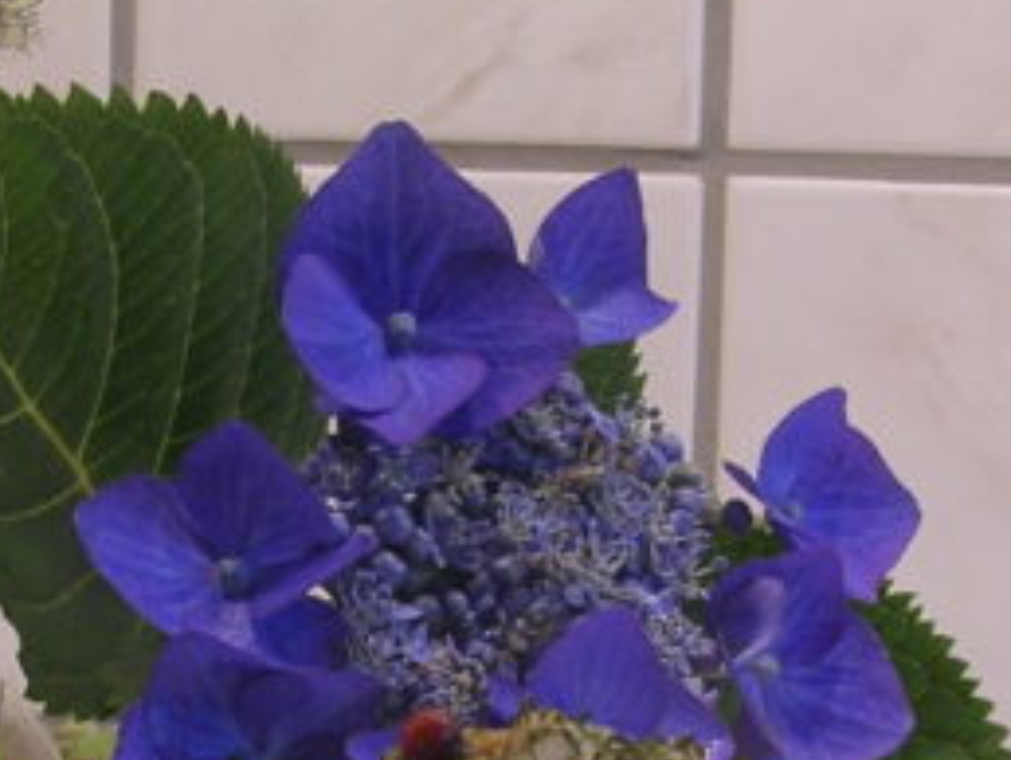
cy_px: 850
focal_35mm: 113
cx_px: 392
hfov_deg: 17.4
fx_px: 3303
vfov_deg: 12.9
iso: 100
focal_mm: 5.8
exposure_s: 1/36.9
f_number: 2.8
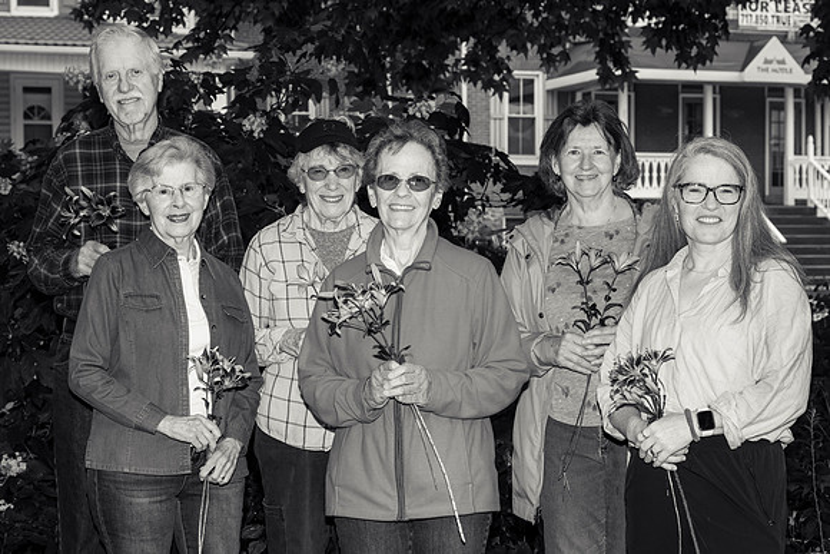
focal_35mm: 73
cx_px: 372
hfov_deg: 27.7
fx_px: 1683
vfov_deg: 18.7
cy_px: 325
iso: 250
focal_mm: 54
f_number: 7.1
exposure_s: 1/250
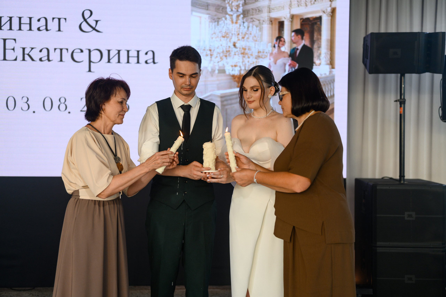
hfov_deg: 38.9
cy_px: 148
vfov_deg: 26.5
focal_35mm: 51
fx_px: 632
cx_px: 223
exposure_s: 1/200
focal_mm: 50
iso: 160
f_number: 1.8
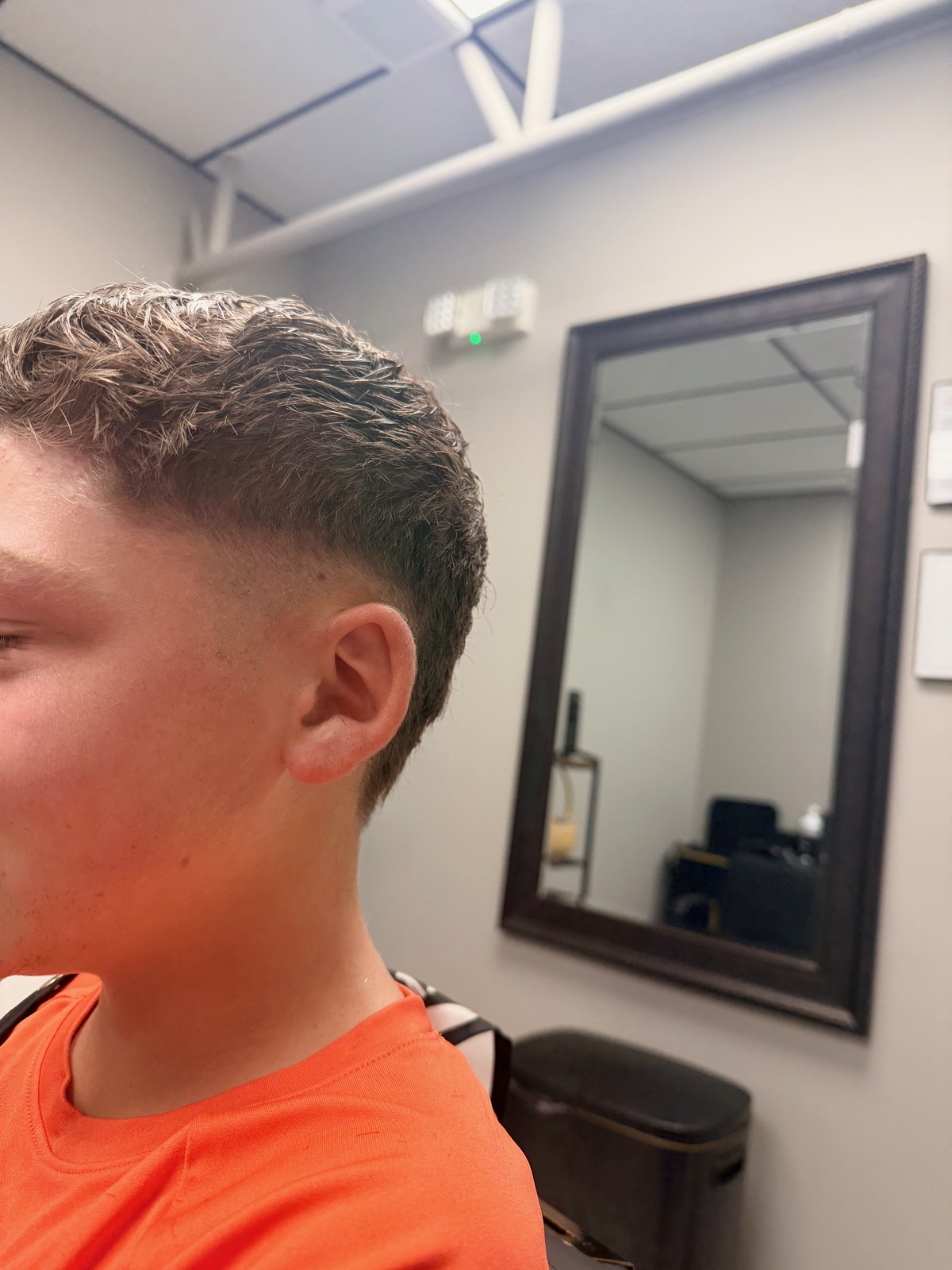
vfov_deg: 71.6
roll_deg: -8.5
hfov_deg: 56.8
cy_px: 635
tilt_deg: +5.1
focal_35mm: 24
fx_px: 880
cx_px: 476
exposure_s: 1/120
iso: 160
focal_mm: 6.76
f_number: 1.78
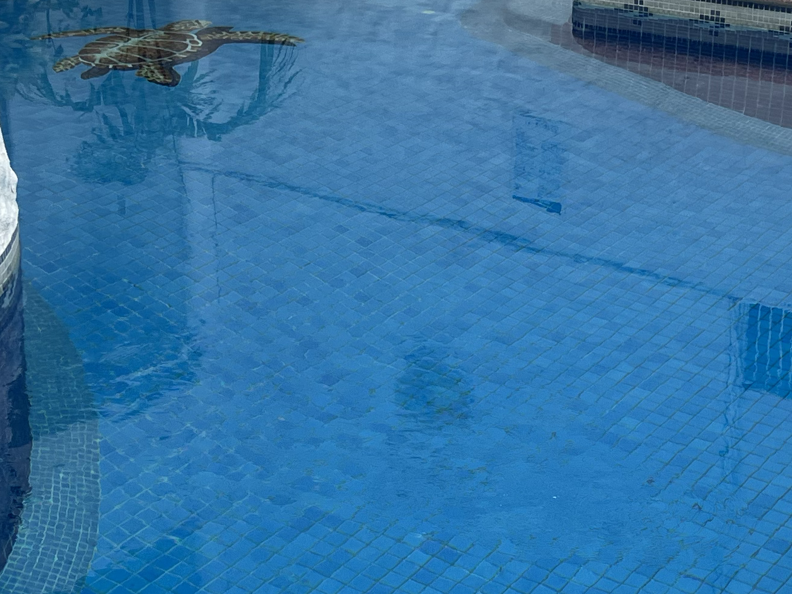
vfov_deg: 18.4
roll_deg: +2.0
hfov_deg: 24.4
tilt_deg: -21.0
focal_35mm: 80
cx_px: 454
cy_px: 376
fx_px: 1831
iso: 50
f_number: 1.5
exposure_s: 1/2165
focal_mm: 5.7
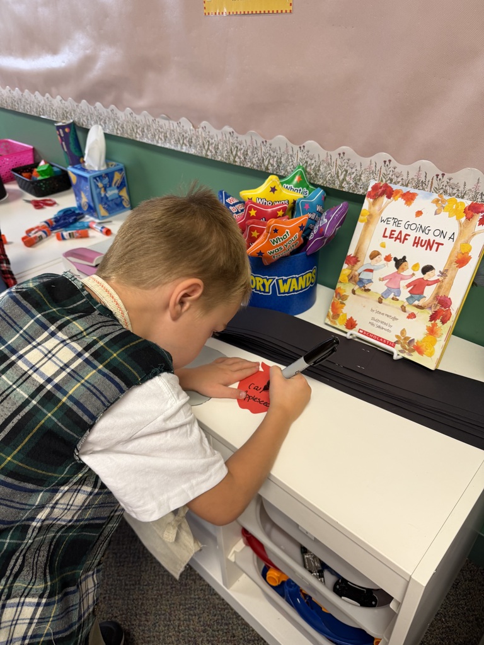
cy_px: 322
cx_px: 242
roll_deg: +3.6
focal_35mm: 24
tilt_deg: -37.4
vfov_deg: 71.6
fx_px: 447
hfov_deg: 56.8
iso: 100
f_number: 1.78
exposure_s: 1/60
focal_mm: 6.76
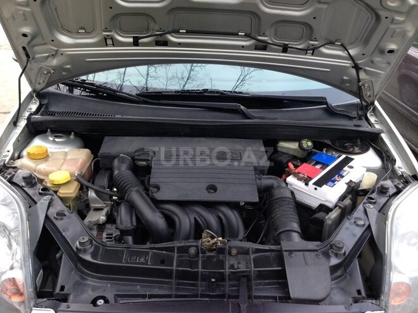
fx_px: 398
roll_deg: -1.6
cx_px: 209
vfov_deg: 42.9
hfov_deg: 55.4
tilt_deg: -26.6
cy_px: 156
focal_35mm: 33
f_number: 2.4
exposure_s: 1/20
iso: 64
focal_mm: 4.12
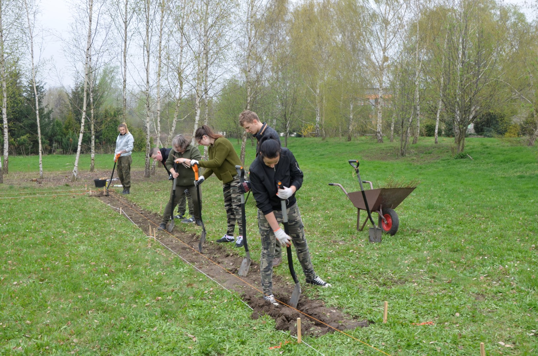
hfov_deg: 49.6
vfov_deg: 34.1
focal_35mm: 39
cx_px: 269
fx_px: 582
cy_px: 178
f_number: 8
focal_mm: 26
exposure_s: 1/60
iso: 140
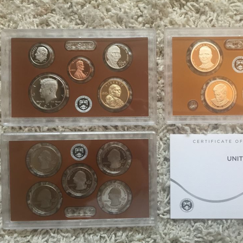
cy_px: 122
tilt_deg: -89.7
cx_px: 159
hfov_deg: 46.6
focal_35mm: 35
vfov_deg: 47.2
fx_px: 278
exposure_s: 1/30
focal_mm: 4.15
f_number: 2.2
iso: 40
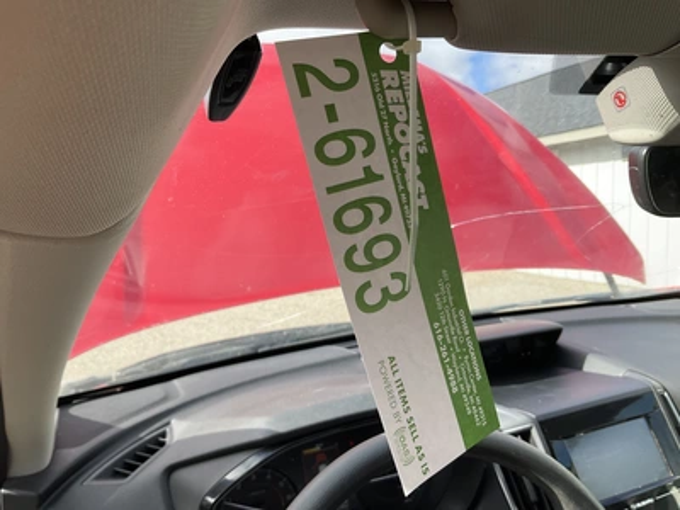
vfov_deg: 48.2
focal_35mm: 29
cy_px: 255
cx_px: 340
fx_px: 570
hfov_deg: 61.7
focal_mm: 3
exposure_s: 1/514
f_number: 1.8
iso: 25
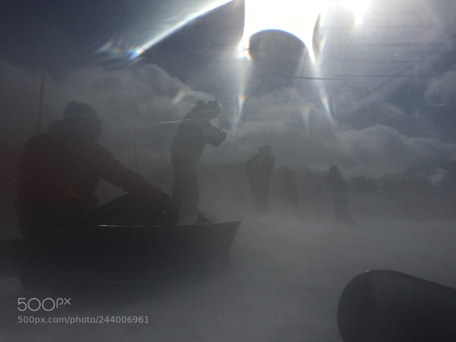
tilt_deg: +5.0
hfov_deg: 61.7
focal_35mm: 29
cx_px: 228
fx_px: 382
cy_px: 171
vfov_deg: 48.2
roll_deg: +1.7
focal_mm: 4.15
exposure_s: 1/40000
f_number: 2.2
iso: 32
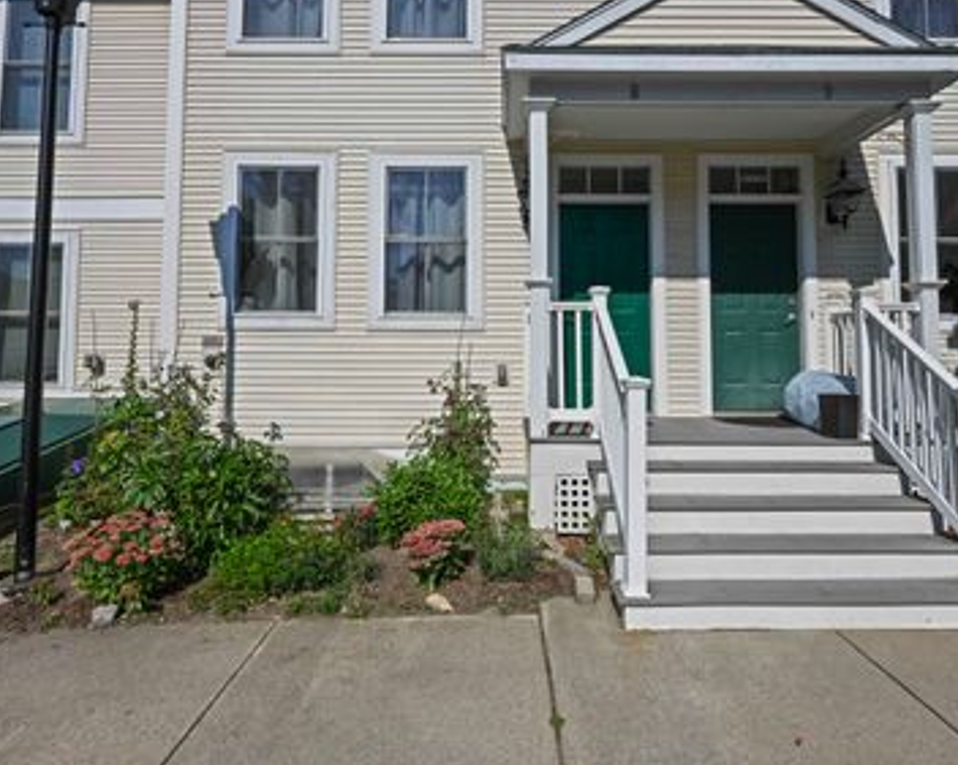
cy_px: 325
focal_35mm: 21
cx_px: 493
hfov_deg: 78.6
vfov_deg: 65.9
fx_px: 585
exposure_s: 1/160
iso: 100
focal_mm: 15.5
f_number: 14
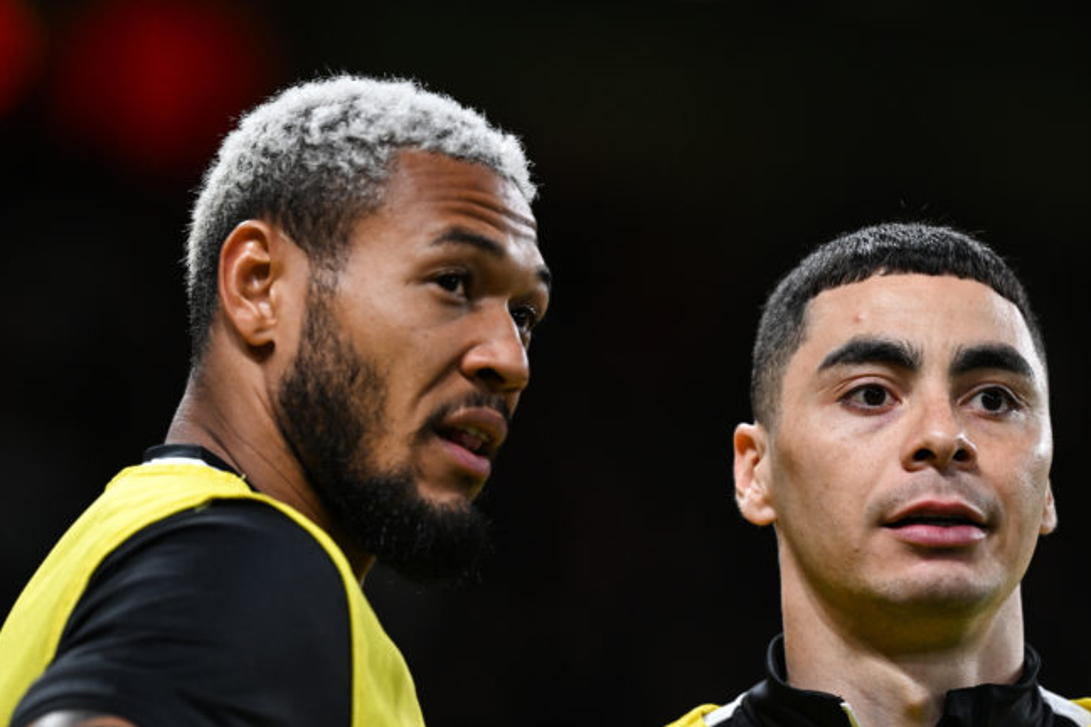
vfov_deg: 3.0
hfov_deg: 4.5
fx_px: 14030
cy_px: 395
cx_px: 628
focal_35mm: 463
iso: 1600
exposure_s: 1/800
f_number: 4.5
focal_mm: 400
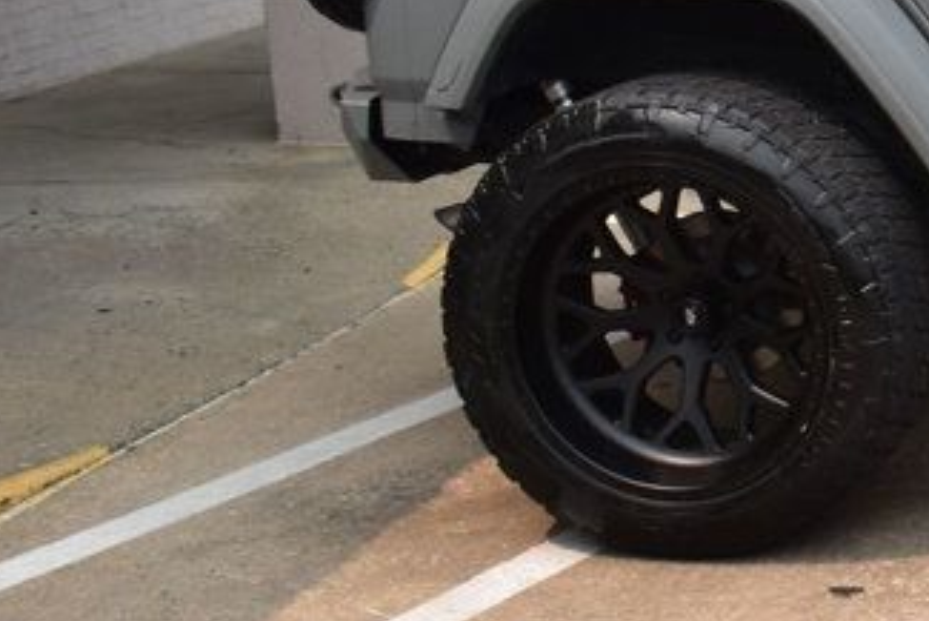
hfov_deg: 20.2
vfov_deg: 15.9
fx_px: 2194
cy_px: 46
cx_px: 1441
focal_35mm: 85
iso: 400
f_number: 11
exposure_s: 1/400
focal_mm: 18
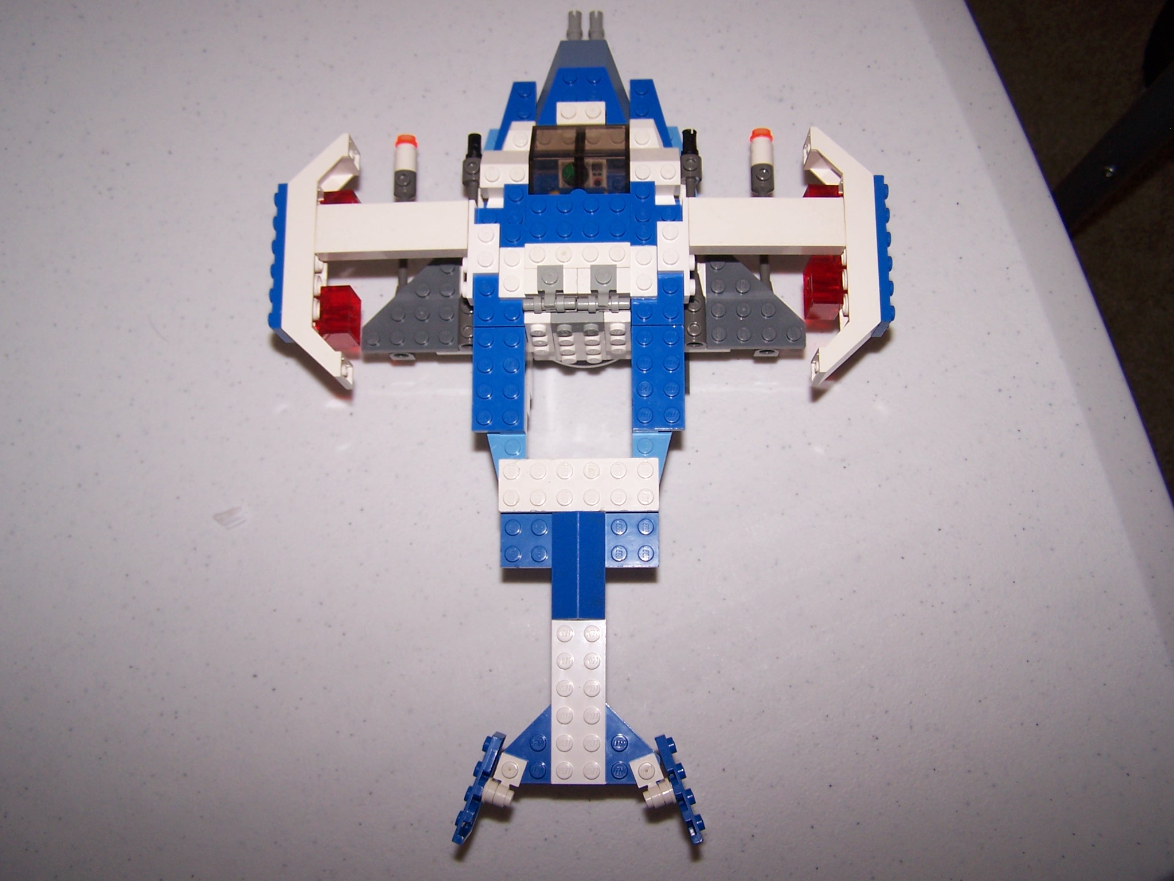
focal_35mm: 38
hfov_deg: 49.0
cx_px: 587
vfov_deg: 37.7
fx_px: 1289
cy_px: 440
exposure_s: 1/60
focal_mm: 6.3
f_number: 2.8
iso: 80
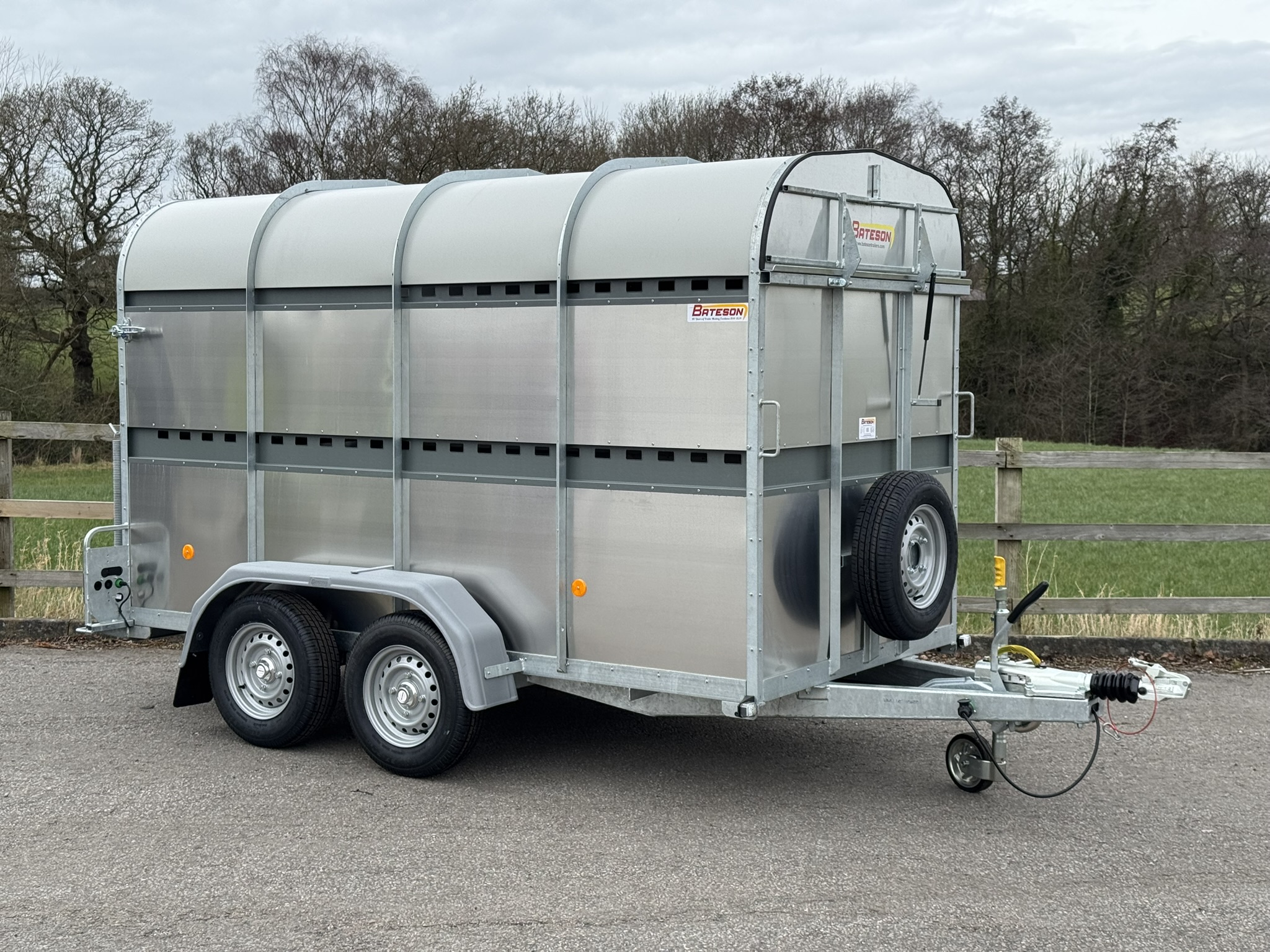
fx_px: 1761
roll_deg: +1.7
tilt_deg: -4.4
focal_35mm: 48
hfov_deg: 39.7
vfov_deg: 30.3
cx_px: 635
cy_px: 476
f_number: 1.78
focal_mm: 6.76
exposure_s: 1/900
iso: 64
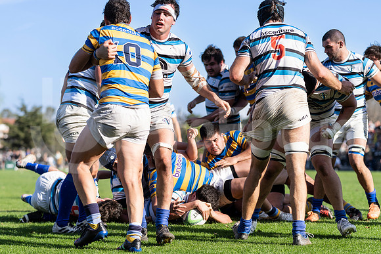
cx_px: 198
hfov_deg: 17.4
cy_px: 150
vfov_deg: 11.7
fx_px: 1245
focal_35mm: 118
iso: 100
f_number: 2.8
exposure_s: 1/800
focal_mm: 95
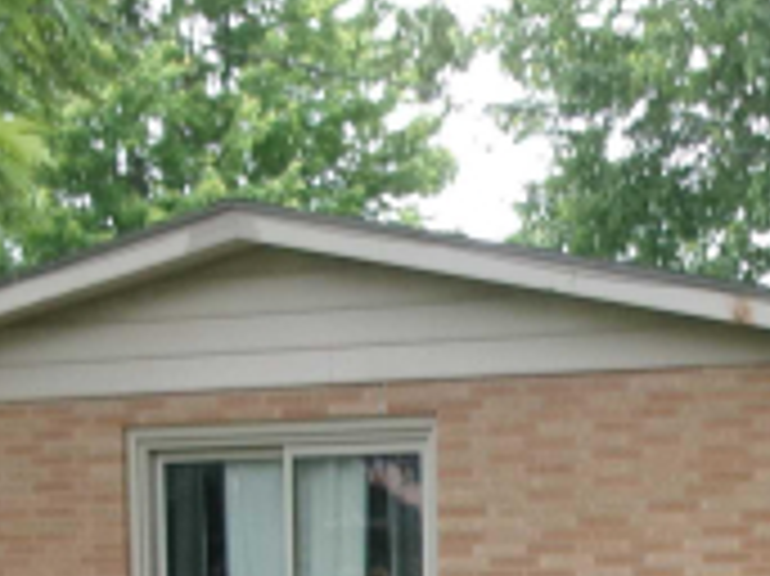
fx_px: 2423
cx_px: 795
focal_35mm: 109
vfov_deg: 13.1
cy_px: 747
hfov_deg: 17.6
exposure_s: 1/38
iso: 100
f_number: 3.9
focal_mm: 5.1
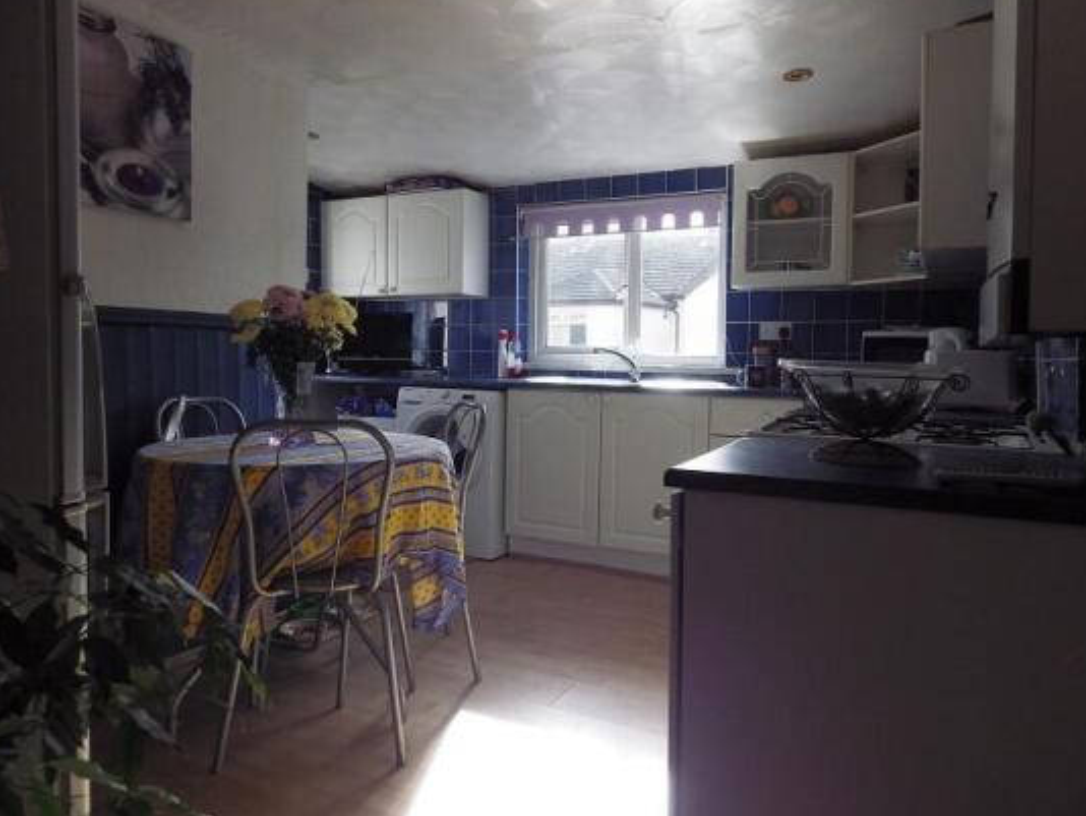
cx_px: 538
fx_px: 753
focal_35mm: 24
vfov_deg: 56.8
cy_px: 386
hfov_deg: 71.6
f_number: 3.1
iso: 200
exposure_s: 1/200
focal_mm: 4
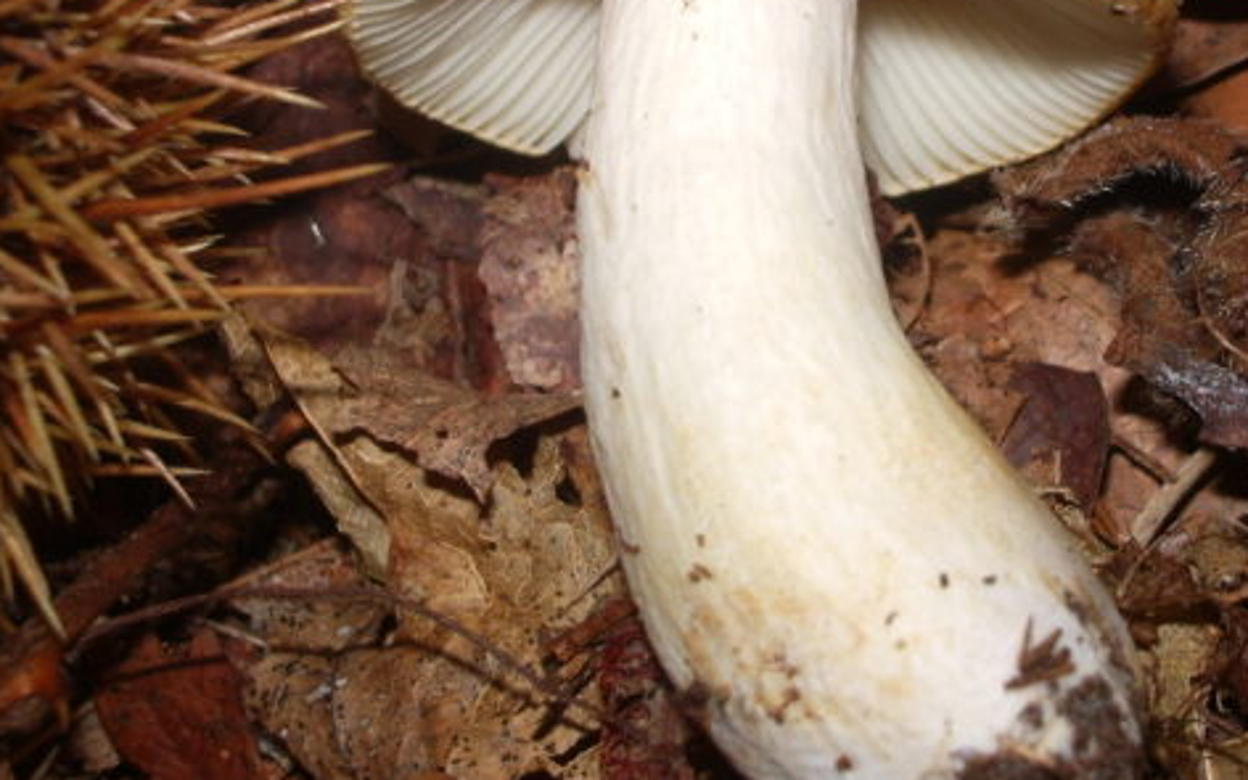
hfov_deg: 19.4
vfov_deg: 12.2
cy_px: 172
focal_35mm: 107
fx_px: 3639
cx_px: 796
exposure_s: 1/50
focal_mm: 10.2
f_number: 5.6
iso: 50
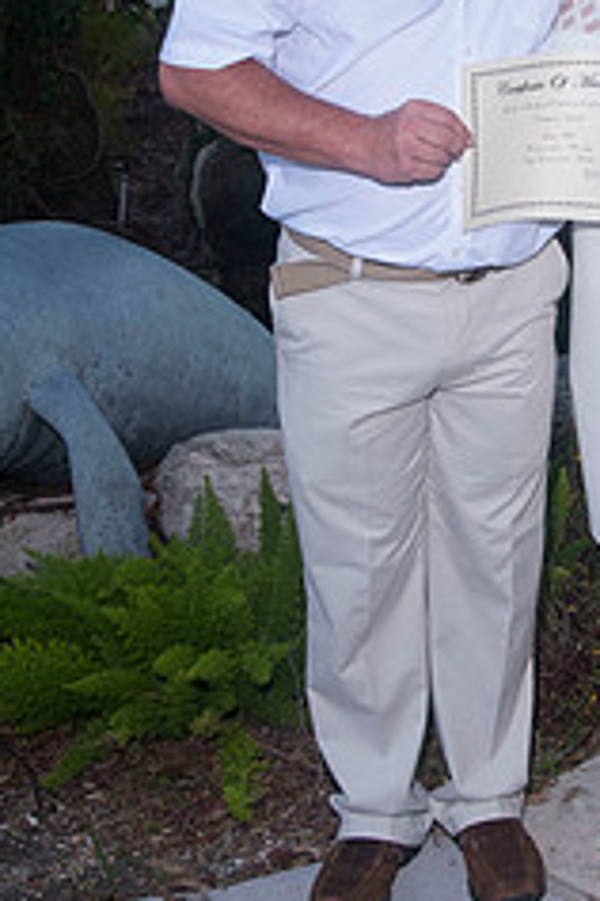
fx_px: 1850
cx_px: 553
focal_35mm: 74
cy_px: 201
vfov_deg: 26.9
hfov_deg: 18.1
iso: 200
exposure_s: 1/200
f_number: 8
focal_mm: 26
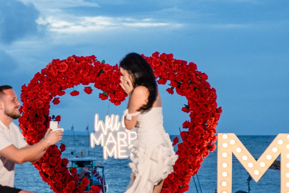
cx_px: 21
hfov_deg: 15.3
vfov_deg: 10.4
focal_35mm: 132
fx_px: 1059
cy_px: 129
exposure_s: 1/320
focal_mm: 50
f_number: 2.2
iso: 640
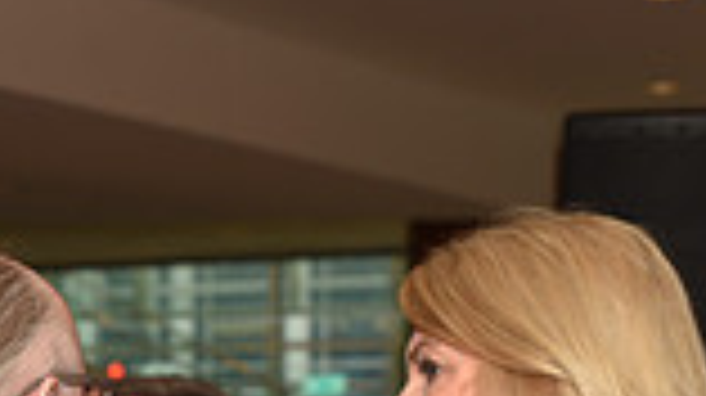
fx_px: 3255
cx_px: 112
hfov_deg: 12.3
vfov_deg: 6.8
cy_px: 740
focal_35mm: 174
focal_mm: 45
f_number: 5
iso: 200
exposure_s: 1/60
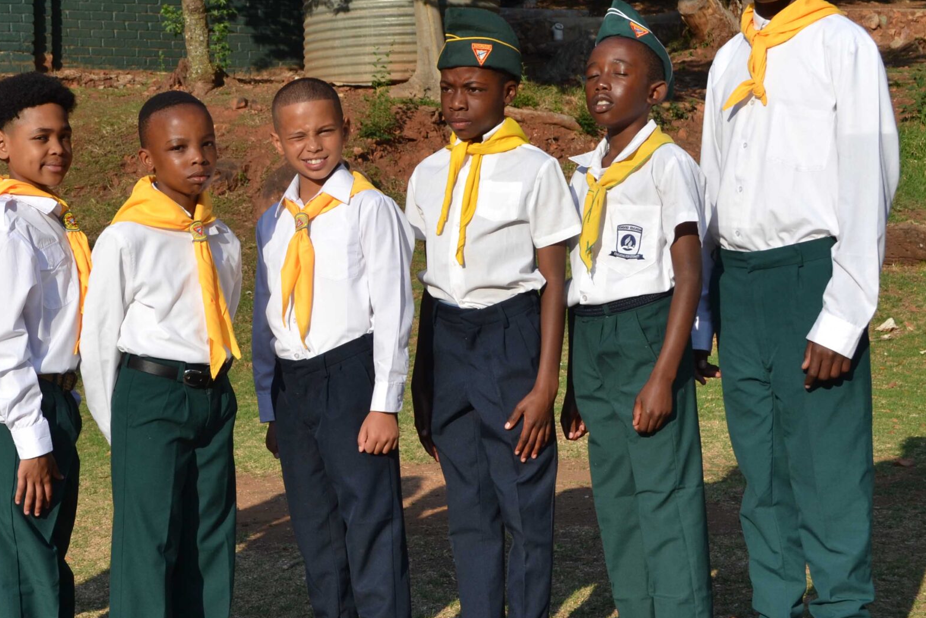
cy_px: 297
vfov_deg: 19.7
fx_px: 1775
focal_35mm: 69
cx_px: 203
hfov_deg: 28.7
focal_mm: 28
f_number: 8
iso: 100
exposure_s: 1/250
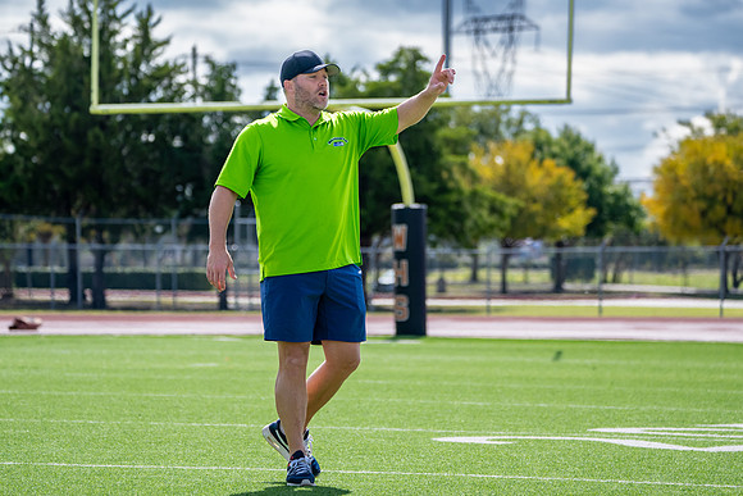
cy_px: 217
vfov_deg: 6.8
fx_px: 4148
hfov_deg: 10.2
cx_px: 367
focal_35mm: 201
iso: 640
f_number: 5.6
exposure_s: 1/2500
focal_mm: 173
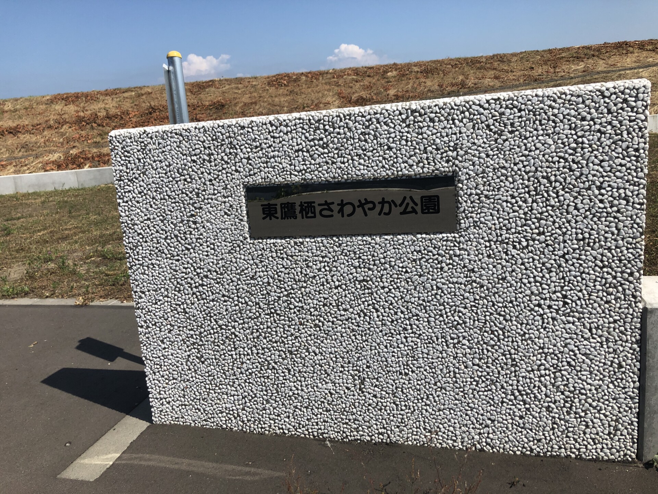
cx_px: 329
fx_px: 532
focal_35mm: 28
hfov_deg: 63.4
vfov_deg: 49.7
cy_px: 247
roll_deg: +4.8
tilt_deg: -10.0
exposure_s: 1/3205
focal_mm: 3.99
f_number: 1.8
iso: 25
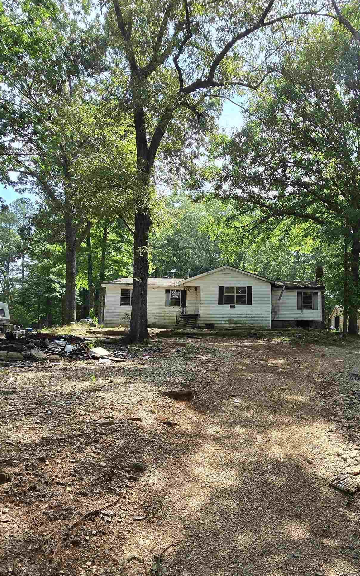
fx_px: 345
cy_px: 343
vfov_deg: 78.8
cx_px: 262
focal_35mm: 22
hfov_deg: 53.0
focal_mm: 2.2
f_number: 2.2
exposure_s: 1/439
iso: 50
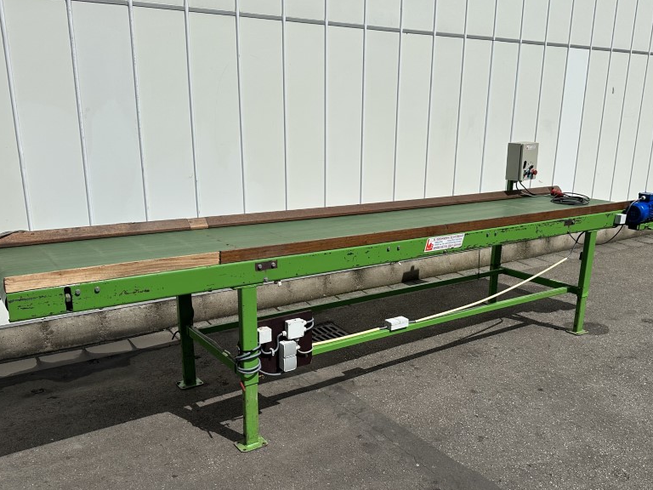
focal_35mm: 32
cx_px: 359
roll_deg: -1.6
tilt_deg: -15.5
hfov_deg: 56.7
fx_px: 604
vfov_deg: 44.1
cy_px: 277
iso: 80
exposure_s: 1/13699
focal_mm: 6.86
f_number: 1.78
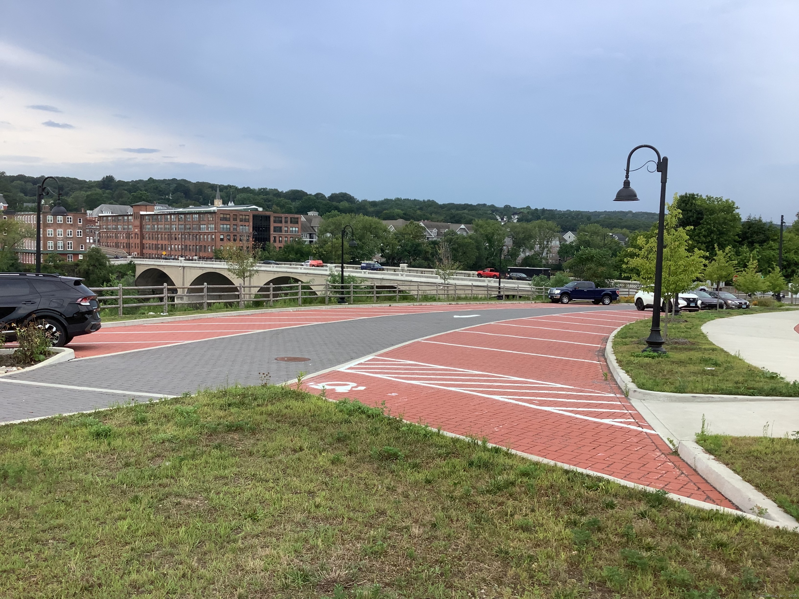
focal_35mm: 31
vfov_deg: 45.4
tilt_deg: -4.1
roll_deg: -0.8
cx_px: 400
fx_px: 716
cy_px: 300
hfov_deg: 58.4
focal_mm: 3.3
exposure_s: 1/345
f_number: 2.4
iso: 25
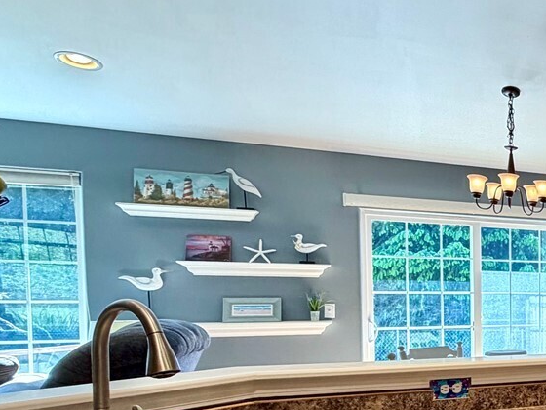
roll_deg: -0.1
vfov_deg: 35.0
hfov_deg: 31.5
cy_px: 319
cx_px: 761
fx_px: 631
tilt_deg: -2.8
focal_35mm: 40
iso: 160
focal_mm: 2.22
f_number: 2.2
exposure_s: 1/120
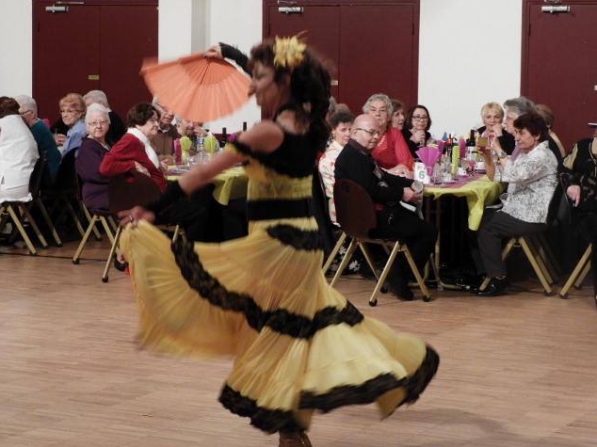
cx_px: 297
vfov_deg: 14.0
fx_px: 1827
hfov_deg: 18.6
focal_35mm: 106
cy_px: 224
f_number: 4.8
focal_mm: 18.8
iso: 900
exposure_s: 1/30
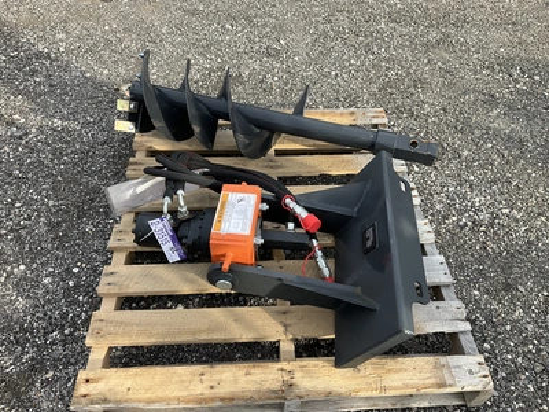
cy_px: 206
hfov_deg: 61.7
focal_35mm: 29
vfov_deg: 48.2
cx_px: 274
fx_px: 460
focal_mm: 3
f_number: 1.8
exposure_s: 1/309
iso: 25
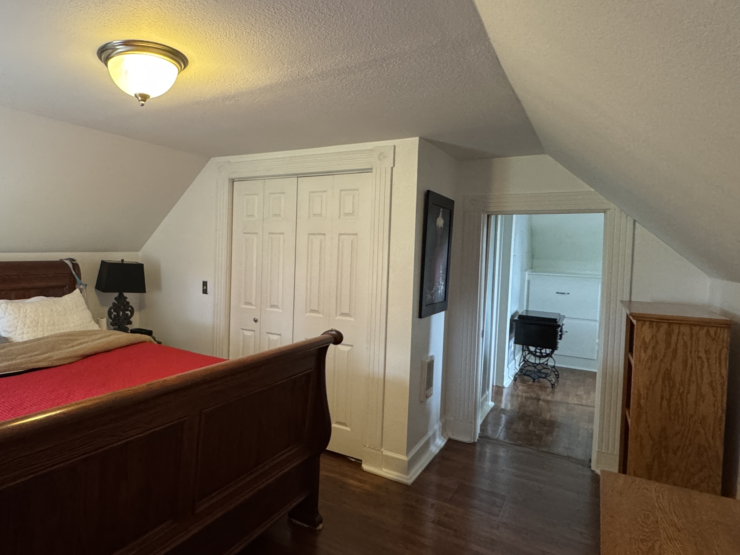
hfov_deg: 71.1
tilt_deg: -3.0
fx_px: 492
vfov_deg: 58.9
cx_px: 230
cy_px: 267
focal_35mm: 23
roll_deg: -0.6
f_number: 2.2
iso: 640
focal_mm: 2.22
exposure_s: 1/60
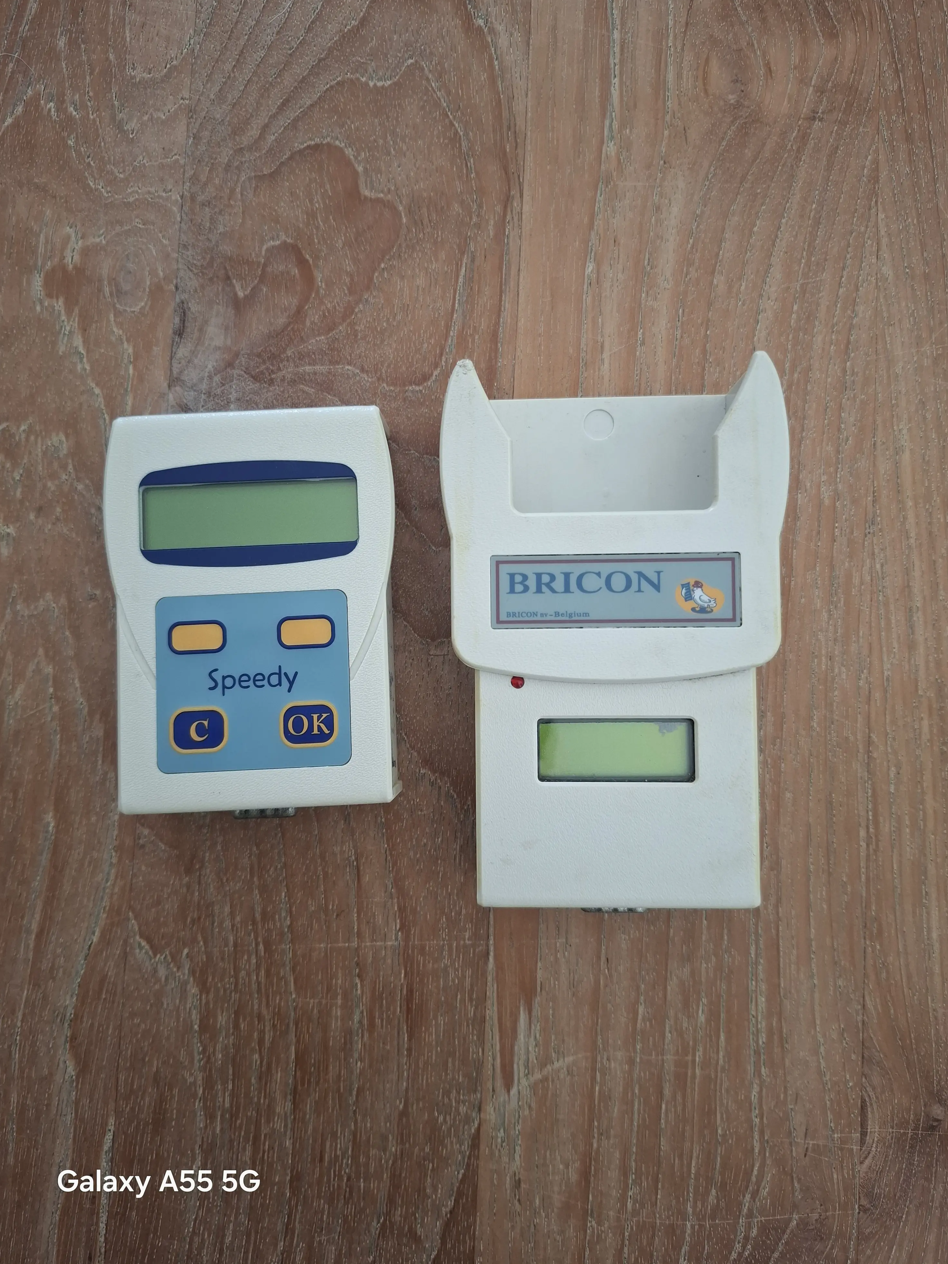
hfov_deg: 56.8
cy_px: 606
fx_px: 876
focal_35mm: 24
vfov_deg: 71.6
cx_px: 488
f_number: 1.8
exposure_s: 1/50
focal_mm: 5.54
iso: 320
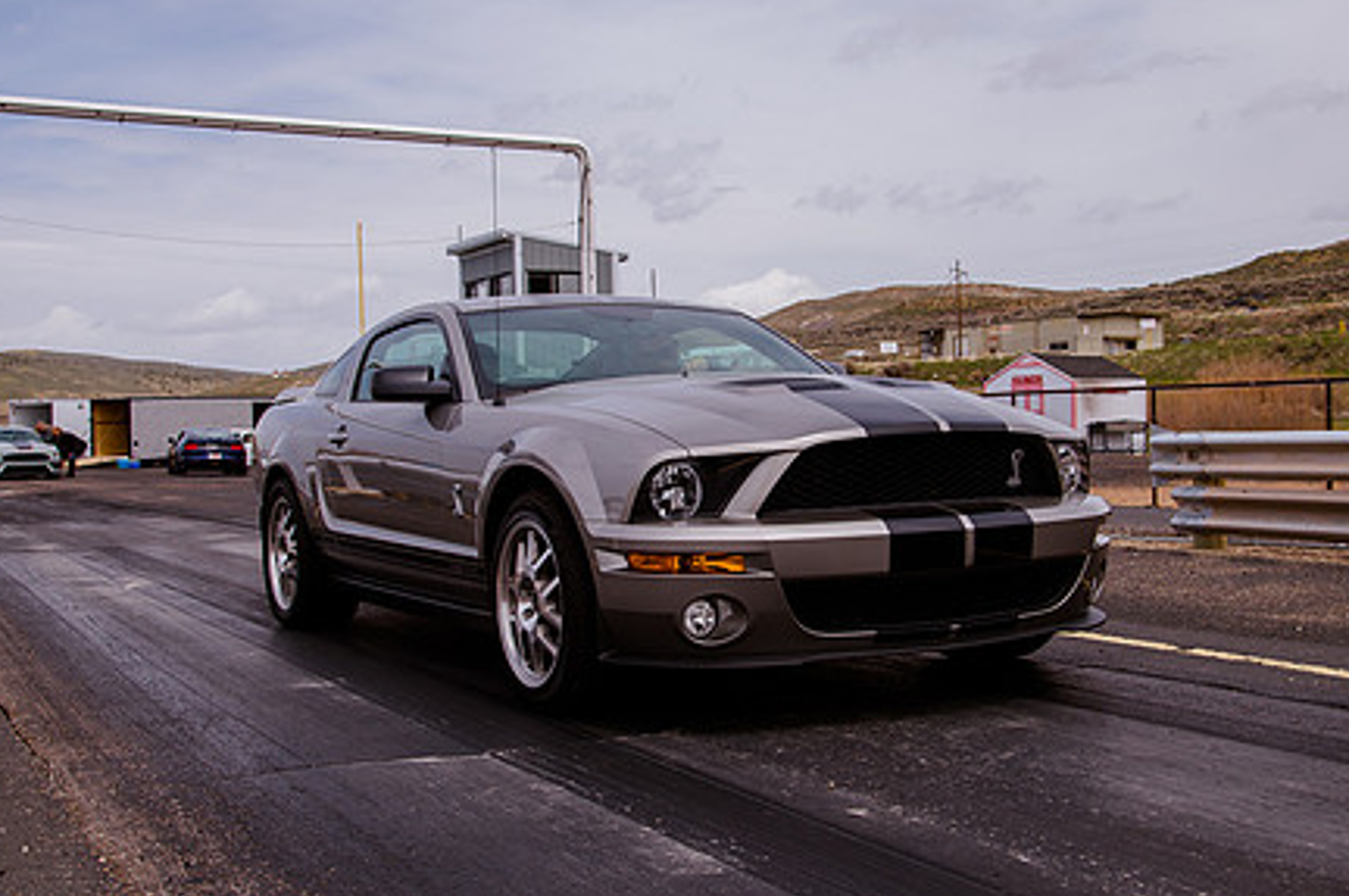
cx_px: 709
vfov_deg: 31.1
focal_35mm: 43
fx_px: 1609
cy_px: 421
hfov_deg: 45.5
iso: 200
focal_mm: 32
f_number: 6.3
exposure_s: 1/500
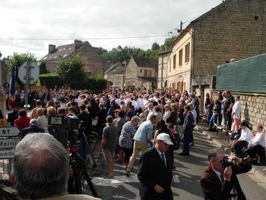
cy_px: 100
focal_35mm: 38
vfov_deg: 37.7
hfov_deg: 49.0
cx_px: 133
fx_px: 292
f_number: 4.9
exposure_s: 1/418
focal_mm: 6.3
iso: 79
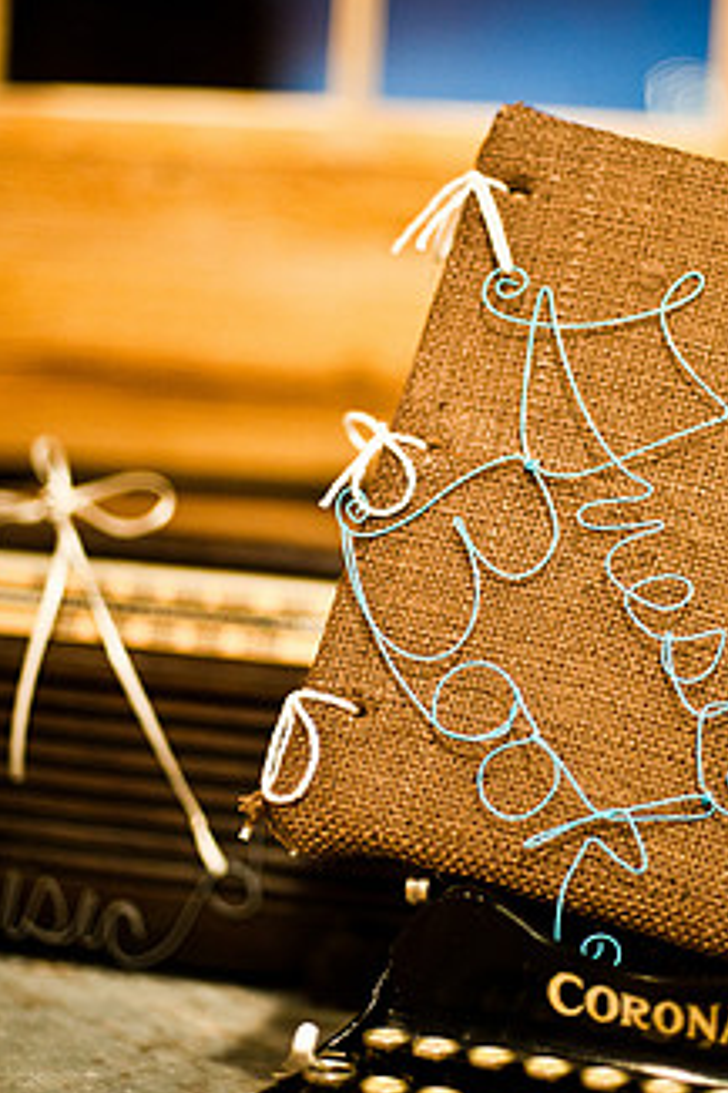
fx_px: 2095
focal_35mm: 69
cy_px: 506
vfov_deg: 29.2
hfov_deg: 19.7
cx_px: 461
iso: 1600
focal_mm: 50
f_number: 1.4
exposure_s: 1/100
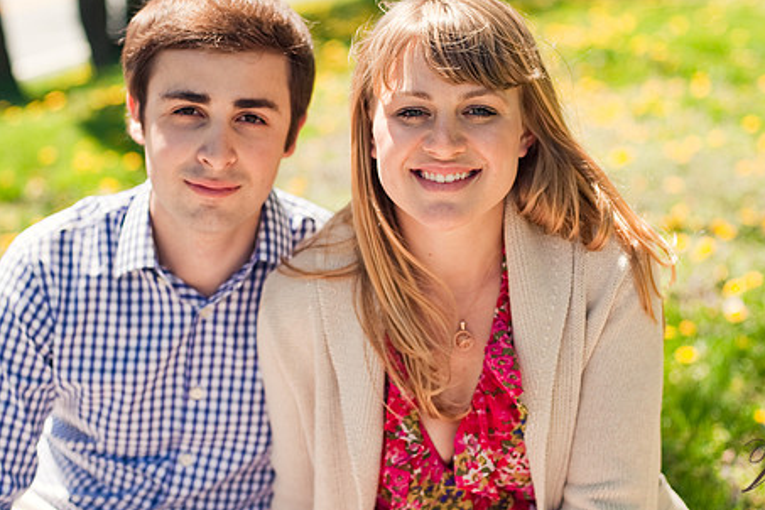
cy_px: 226
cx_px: 365
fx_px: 1360
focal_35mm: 64
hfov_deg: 31.4
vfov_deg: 21.2
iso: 200
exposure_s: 1/1600
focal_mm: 50
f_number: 2.5
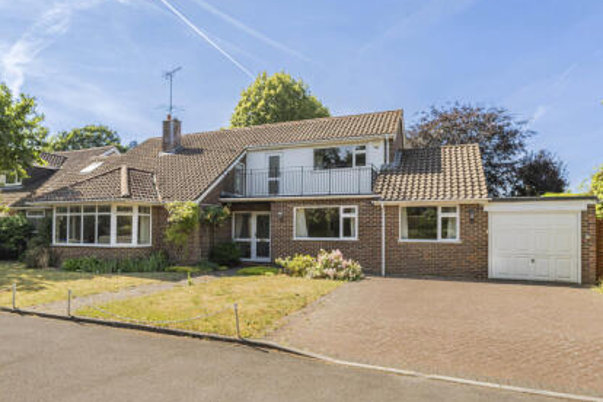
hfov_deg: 75.9
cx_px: 275
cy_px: 222
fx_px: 385
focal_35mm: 23
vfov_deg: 55.0
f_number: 8
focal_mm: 20
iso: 640
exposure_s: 1/640
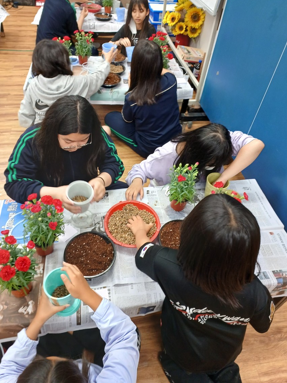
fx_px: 287
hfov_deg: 53.0
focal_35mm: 26
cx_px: 135
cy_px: 169
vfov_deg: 67.1
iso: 200
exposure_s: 1/30
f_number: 1.8
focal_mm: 5.06
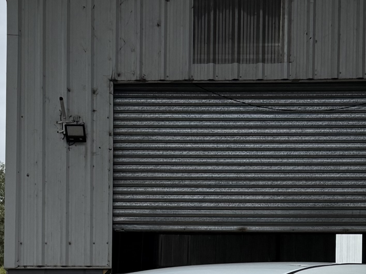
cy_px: 371
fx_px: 1026
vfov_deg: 14.5
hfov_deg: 20.2
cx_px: 148
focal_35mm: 97
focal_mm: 6.76
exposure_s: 1/2907
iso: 80
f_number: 1.78
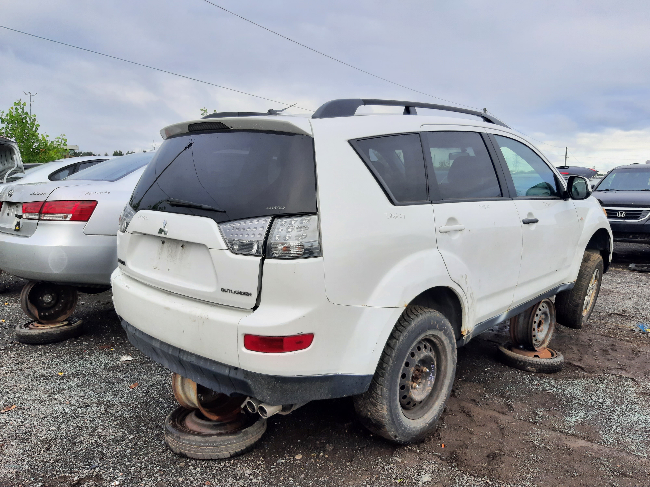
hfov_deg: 67.3
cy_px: 244
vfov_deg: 53.1
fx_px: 488
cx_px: 325
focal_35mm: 26
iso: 40
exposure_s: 1/577
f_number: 1.7
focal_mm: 3.92
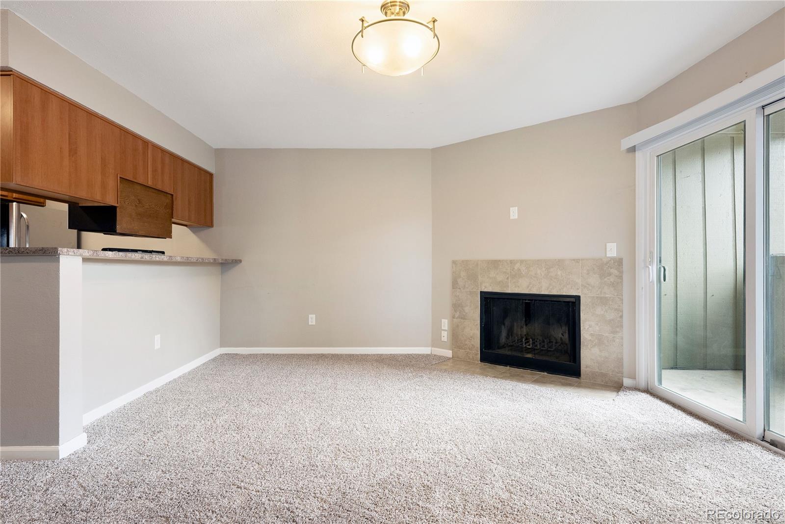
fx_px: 371
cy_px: 262
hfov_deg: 93.3
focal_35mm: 17
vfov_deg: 70.5
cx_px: 392
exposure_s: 1/8
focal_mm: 17
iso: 800
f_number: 8
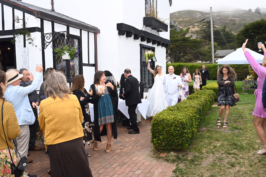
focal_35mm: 33
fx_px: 244
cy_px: 88
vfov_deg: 40.0
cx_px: 133
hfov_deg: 57.2
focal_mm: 33
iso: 800
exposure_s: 1/200
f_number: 7.1
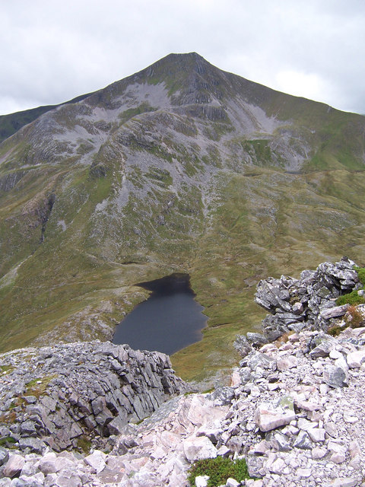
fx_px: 464
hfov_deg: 42.9
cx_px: 182
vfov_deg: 55.4
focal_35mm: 33
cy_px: 244
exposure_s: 1/250
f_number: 3.4
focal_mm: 5.5
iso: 80
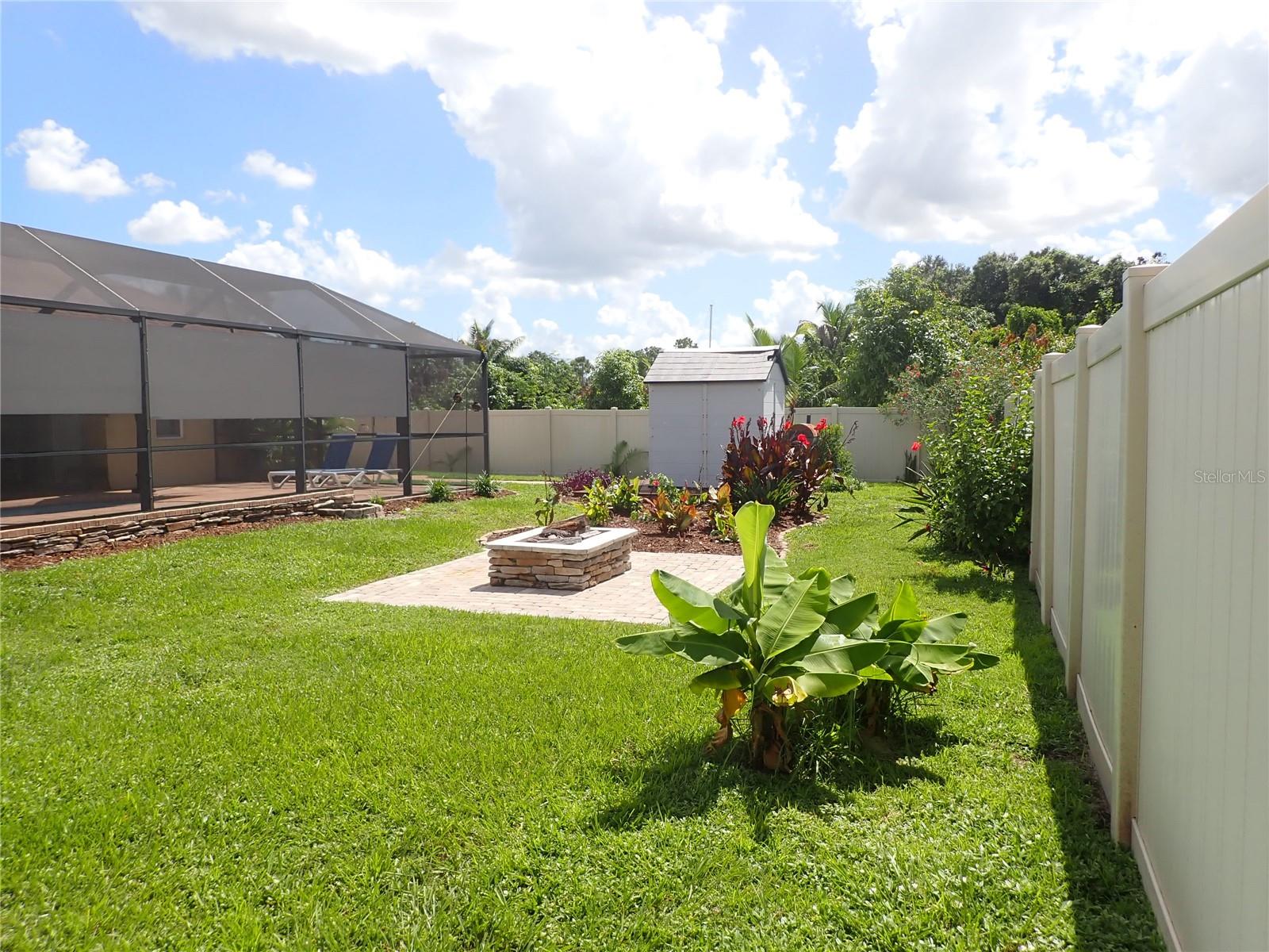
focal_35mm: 25
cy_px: 476
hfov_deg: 69.4
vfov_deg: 54.9
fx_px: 916
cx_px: 634
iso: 100
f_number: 8
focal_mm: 4.5
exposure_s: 1/160
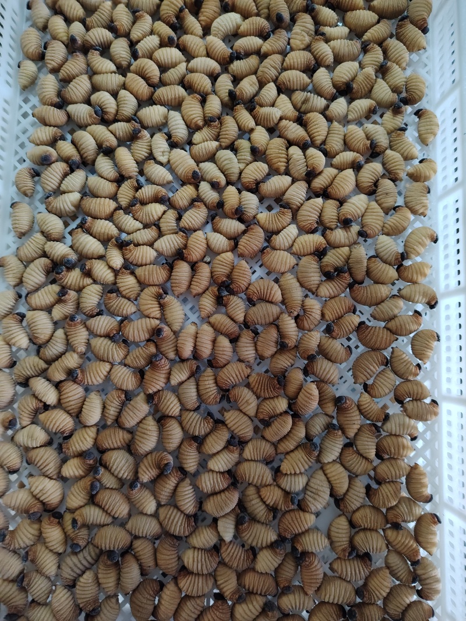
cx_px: 233
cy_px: 310
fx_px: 431
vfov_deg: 71.6
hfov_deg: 56.8
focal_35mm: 24
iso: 4919
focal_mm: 5.25
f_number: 1.75
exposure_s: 1/25
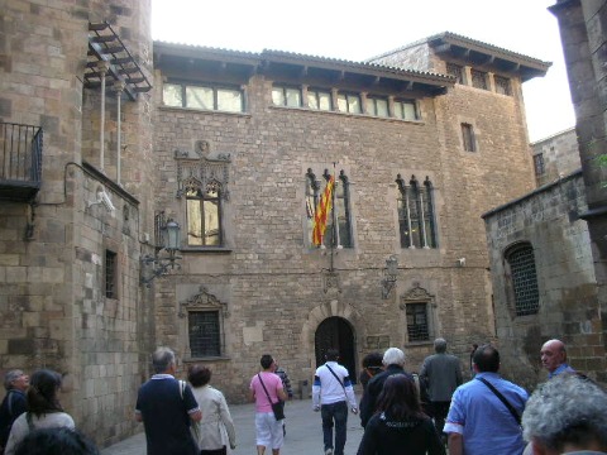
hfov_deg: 52.6
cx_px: 304
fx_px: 614
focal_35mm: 35
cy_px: 228
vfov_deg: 40.7
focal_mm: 5.8
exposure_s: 1/88.6
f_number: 3
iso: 50
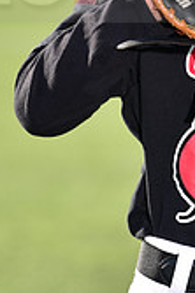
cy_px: -33
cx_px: 259
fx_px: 5666
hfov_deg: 2.0
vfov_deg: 3.0
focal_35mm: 696
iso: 80
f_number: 5
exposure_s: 1/250
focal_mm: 200
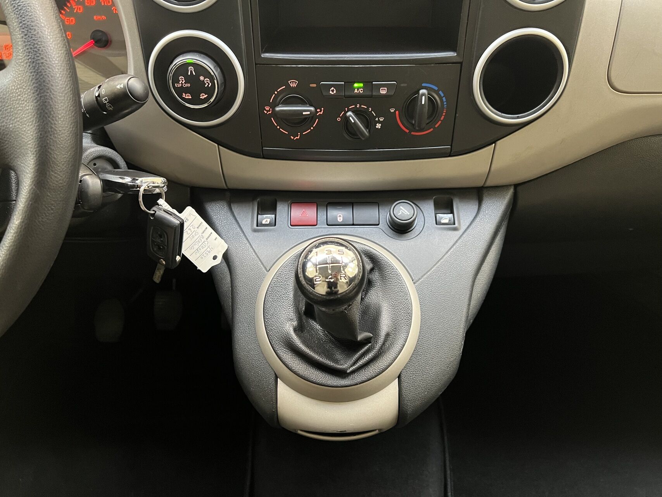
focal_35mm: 26
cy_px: 248
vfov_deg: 53.1
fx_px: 497
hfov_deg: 67.3
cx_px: 331
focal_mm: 5.7
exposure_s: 1/50
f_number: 1.5
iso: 500
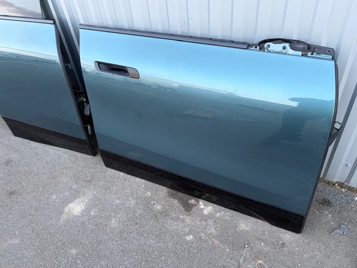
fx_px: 278
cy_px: 131
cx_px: 174
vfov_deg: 51.4
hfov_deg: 65.3
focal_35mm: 27
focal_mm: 5.96
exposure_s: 1/60
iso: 160
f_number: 1.6
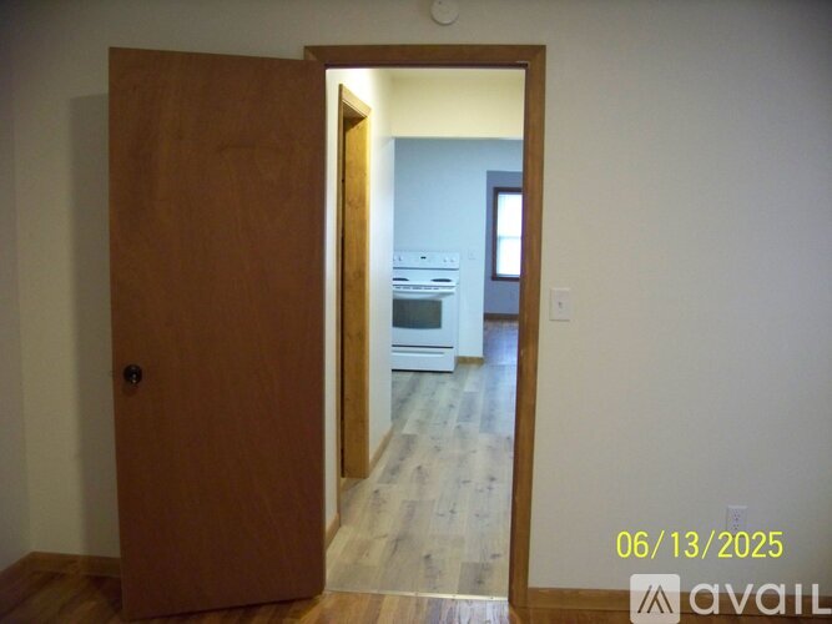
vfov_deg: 39.6
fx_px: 865
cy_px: 312
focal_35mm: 36
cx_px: 416
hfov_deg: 51.4
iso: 491
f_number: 2.8
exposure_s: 1/30
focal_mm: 5.85
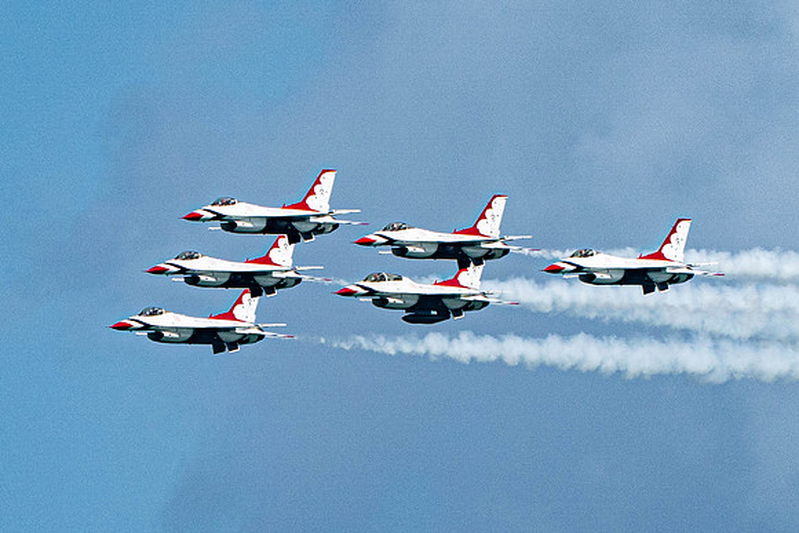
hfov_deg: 1.7
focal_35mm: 1189
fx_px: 26384
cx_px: 310
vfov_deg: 1.2
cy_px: 400
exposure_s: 1/2000
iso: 640
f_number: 10
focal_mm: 400
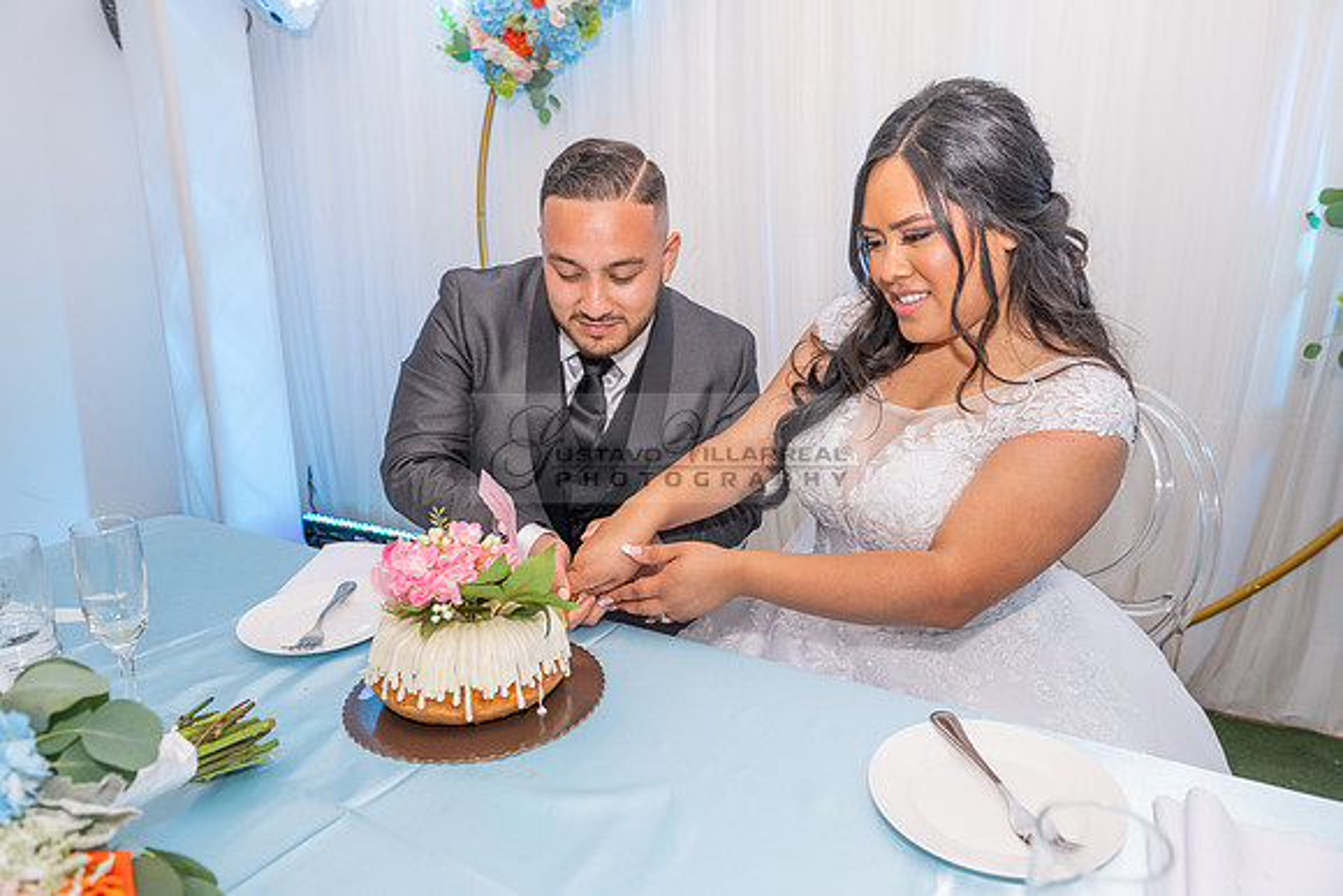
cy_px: 448
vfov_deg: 53.2
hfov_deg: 73.7
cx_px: 672
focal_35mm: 24
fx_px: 896
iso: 1000
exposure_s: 1/200
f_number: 4.5
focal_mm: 24
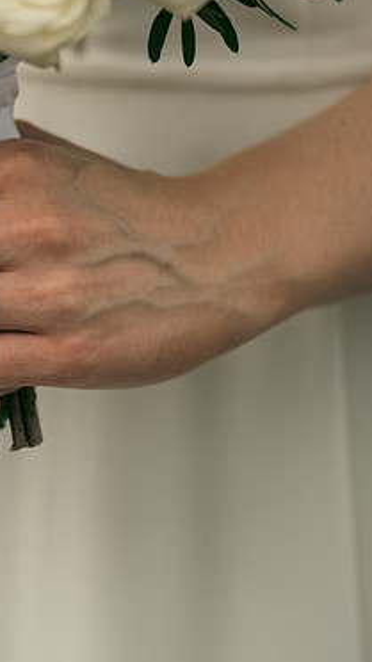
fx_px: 5739
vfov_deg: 6.6
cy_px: 321
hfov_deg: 3.7
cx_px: -68
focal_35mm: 327
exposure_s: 1/250
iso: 160
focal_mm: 200
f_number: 3.5
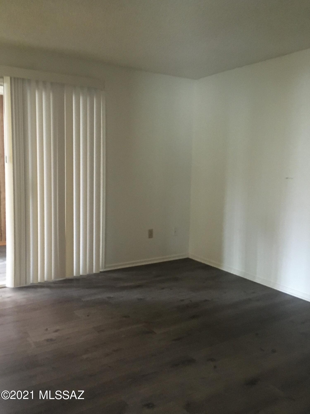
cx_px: 155
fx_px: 346
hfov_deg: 48.2
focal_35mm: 29
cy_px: 207
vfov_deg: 61.7
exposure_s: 1/15
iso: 320
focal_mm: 4.15
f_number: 2.2
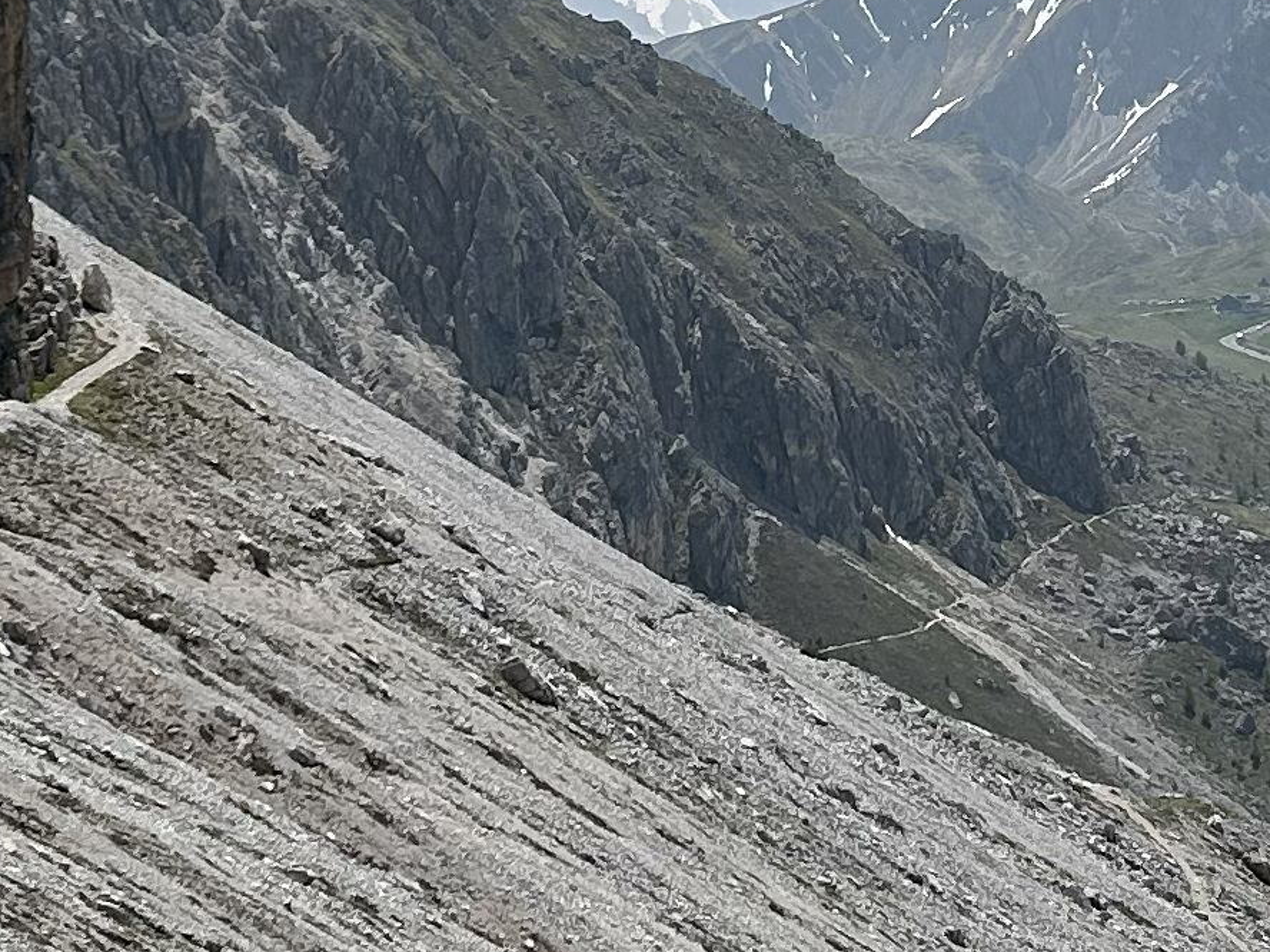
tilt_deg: -2.9
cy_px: 81
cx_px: 675
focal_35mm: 118
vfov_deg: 12.5
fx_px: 4329
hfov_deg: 16.7
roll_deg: +2.0
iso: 50
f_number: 1.5
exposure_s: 1/8000
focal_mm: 5.7
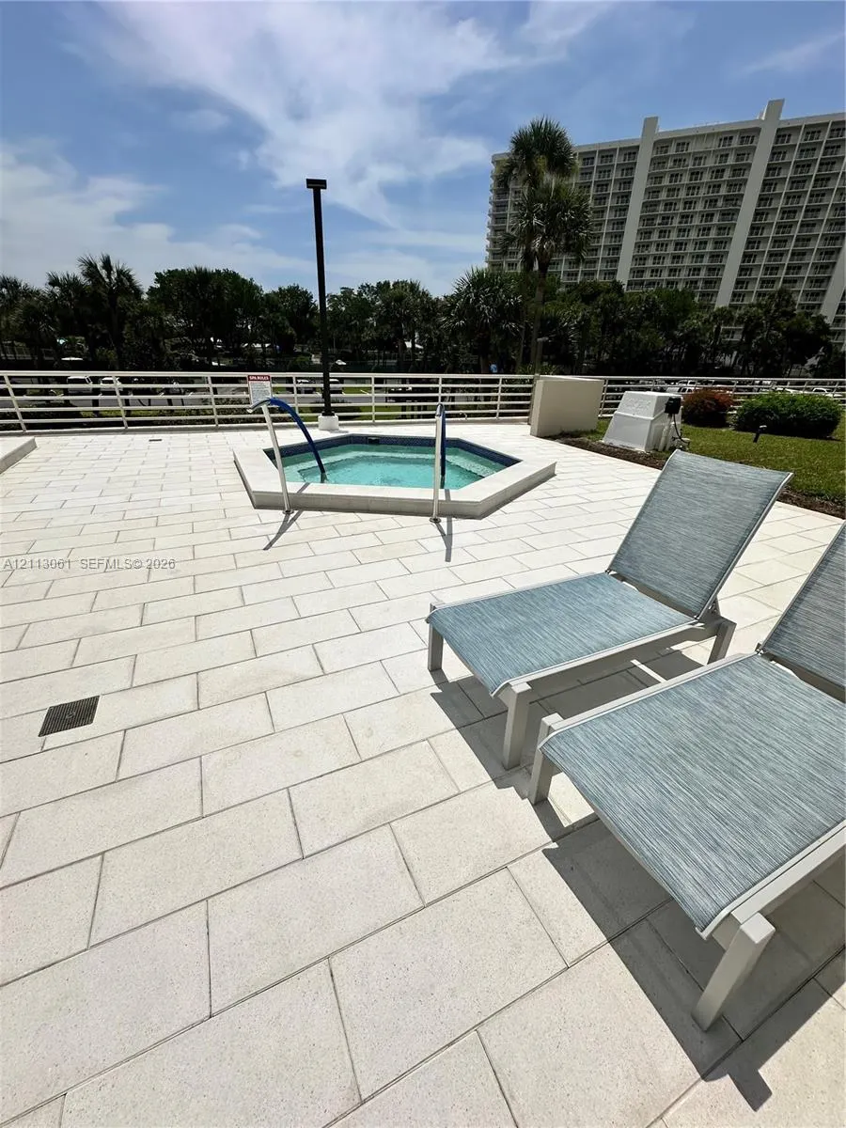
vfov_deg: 102.1
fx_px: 456
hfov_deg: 85.7
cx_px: 423
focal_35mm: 14
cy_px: 564
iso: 50
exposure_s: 1/8403
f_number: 2.2
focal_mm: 2.22
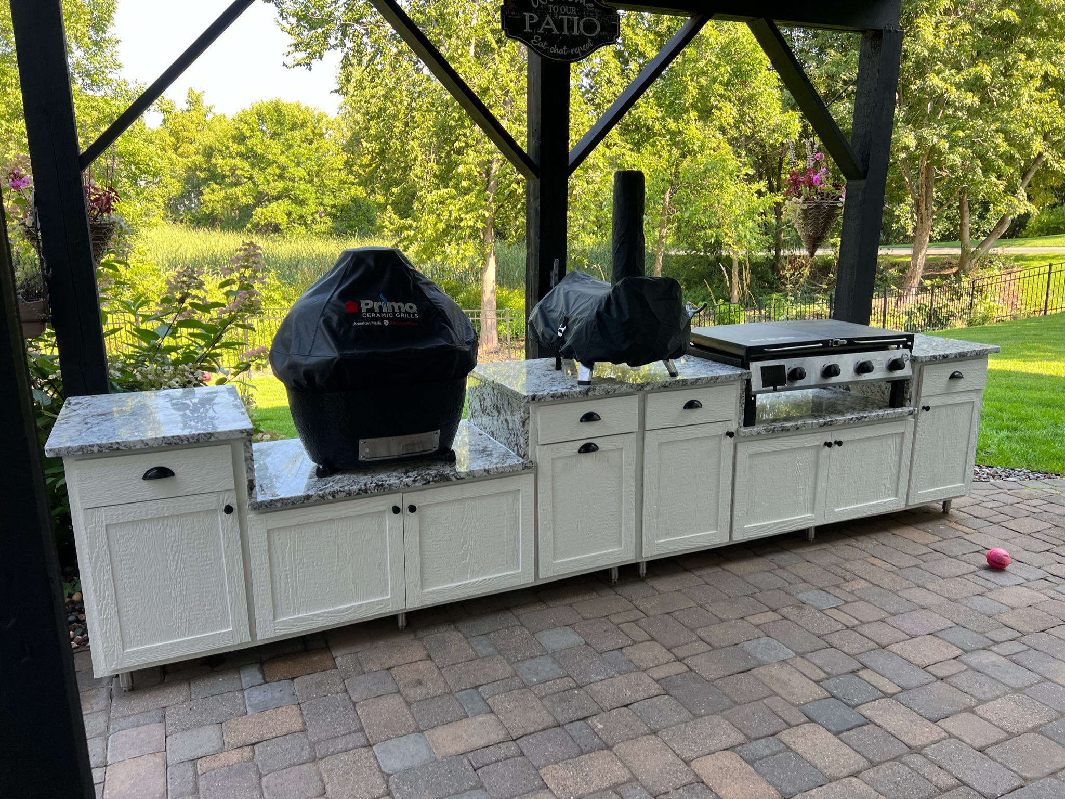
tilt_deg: -13.1
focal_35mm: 26
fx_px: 800
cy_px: 400
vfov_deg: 53.0
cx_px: 532
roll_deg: +0.4
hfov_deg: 67.3
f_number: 1.5
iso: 40
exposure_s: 1/188
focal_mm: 5.7
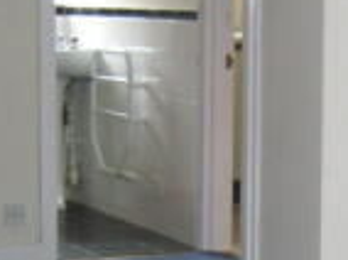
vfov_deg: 10.5
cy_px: 269
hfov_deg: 14.0
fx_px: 1405
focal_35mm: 140
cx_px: 311
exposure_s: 1/26
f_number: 2.9
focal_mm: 5.7
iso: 200
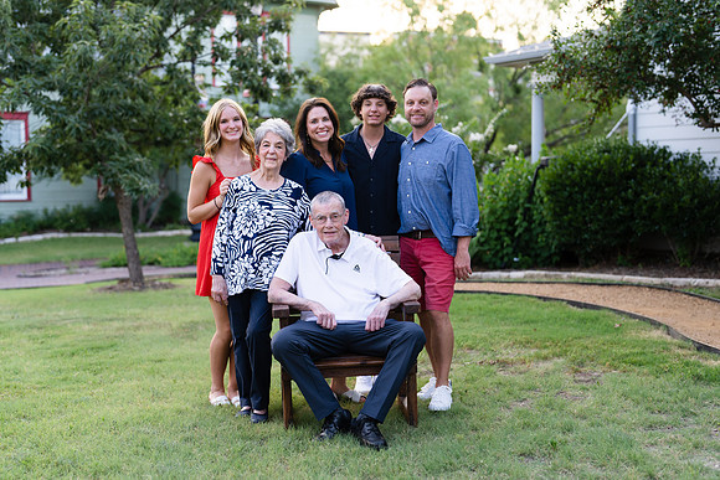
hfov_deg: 39.6
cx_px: 360
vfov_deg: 27.0
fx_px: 1000
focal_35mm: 50
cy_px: 240
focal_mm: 50
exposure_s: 1/320
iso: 160
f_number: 2
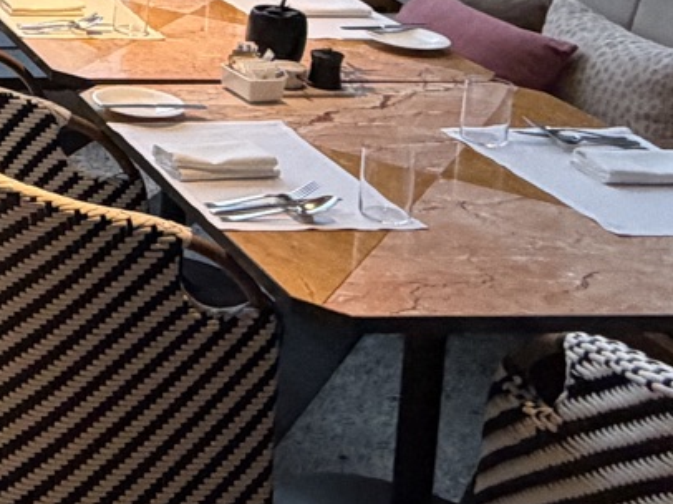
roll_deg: +0.4
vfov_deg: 19.7
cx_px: -414
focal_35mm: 69
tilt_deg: -9.6
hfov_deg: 21.9
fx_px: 1341
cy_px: -141
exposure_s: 1/50
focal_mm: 2.22
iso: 200
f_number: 2.2
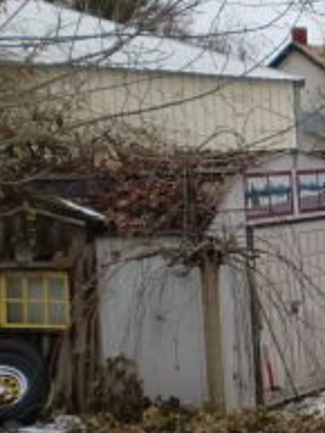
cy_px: 305
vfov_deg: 16.9
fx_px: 1451
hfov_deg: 12.3
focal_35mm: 116
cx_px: 466
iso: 64
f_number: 3.1
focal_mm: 6.3
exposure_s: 1/60
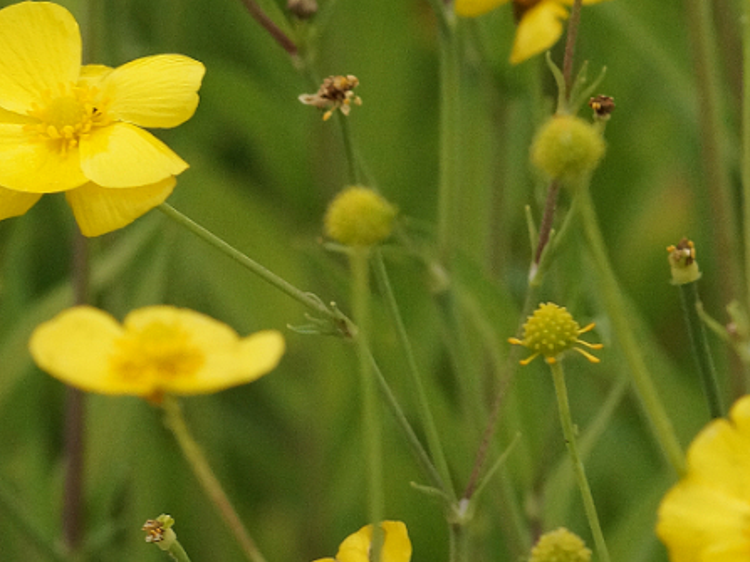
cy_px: 159
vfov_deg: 3.8
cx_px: 27
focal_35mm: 387
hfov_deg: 5.1
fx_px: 8383
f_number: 5.6
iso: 1250
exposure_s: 1/160
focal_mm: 100
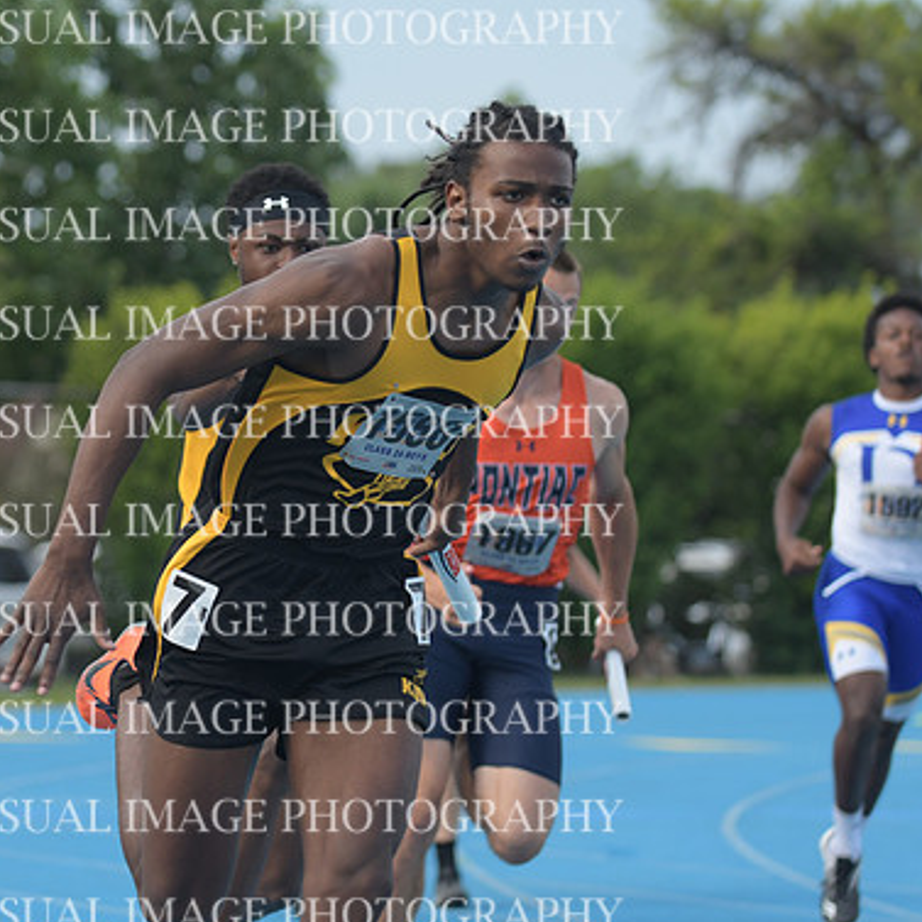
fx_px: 6027
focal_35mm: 200
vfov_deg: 8.7
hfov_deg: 8.7
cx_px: 269
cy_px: 471
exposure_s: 1/2000
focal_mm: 102
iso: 400
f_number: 3.5
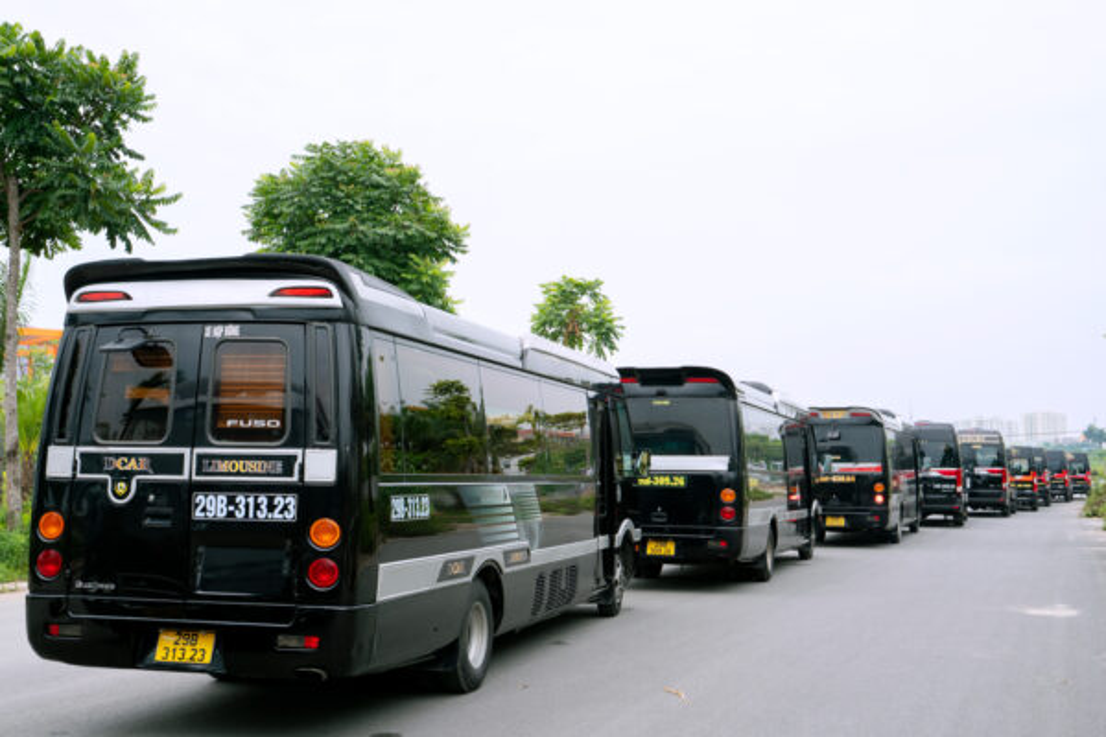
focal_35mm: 43
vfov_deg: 31.2
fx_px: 1321
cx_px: 553
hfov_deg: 45.4
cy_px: 368
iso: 800
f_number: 8
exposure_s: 1/160
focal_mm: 43
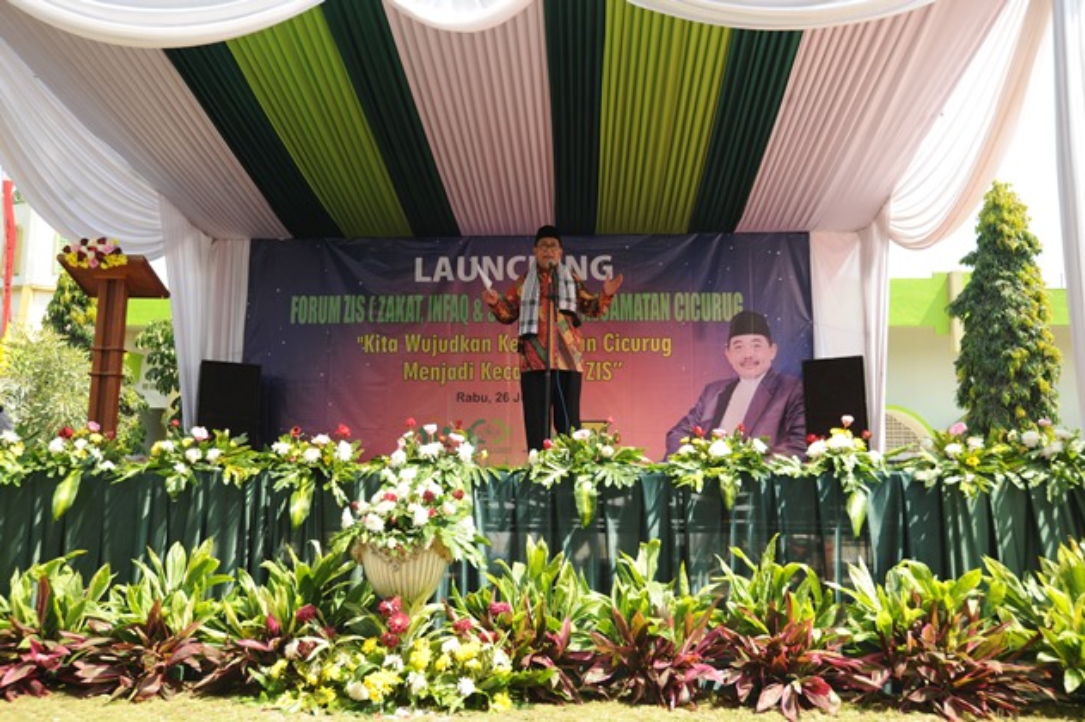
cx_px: 542
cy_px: 361
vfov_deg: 37.8
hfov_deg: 54.5
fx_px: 1054
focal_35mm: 35
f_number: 6.3
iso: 100
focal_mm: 35
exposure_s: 1/100
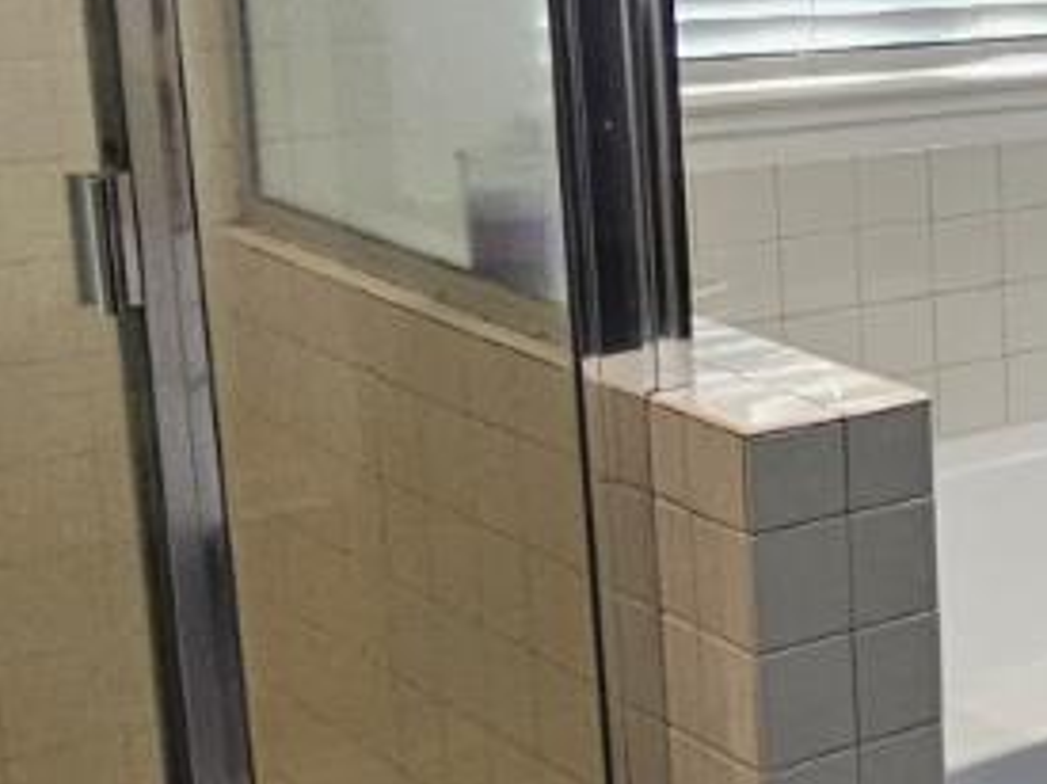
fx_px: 2147
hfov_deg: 19.0
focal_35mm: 71
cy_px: 188
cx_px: 1999
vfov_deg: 20.5
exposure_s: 1/60
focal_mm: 2.2
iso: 100
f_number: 2.2
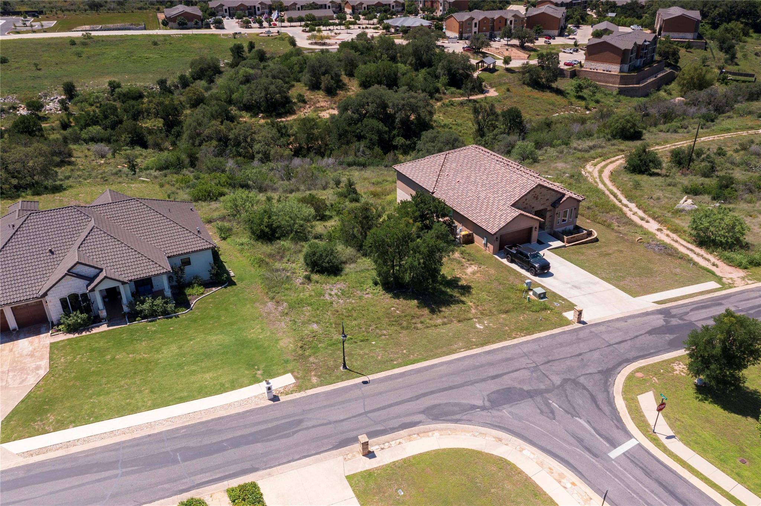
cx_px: 380
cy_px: 253
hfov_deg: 65.5
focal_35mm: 28
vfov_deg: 46.4
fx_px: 592
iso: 100
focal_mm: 10.26
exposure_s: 1/100
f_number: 5.6
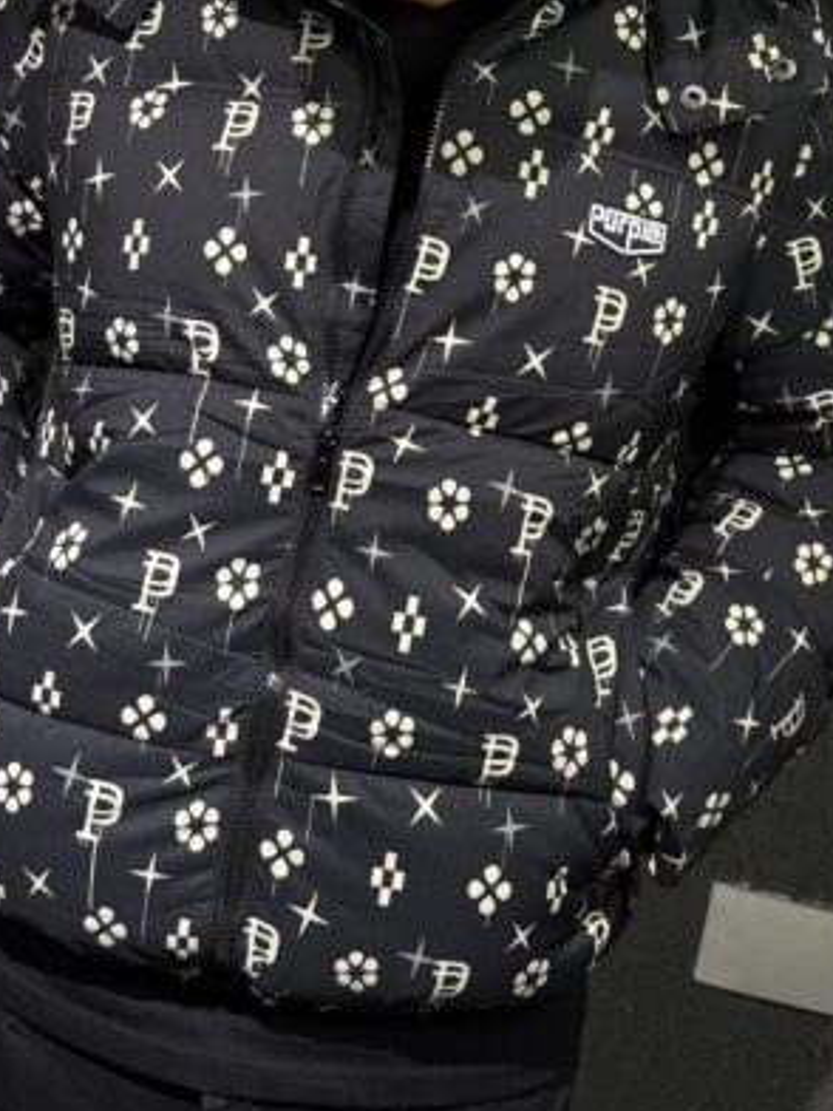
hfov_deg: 29.7
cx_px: 445
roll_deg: -11.5
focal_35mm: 49
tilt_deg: -0.3
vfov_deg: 36.2
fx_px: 1572
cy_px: 82
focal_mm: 6.76
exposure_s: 1/100
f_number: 1.78
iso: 80
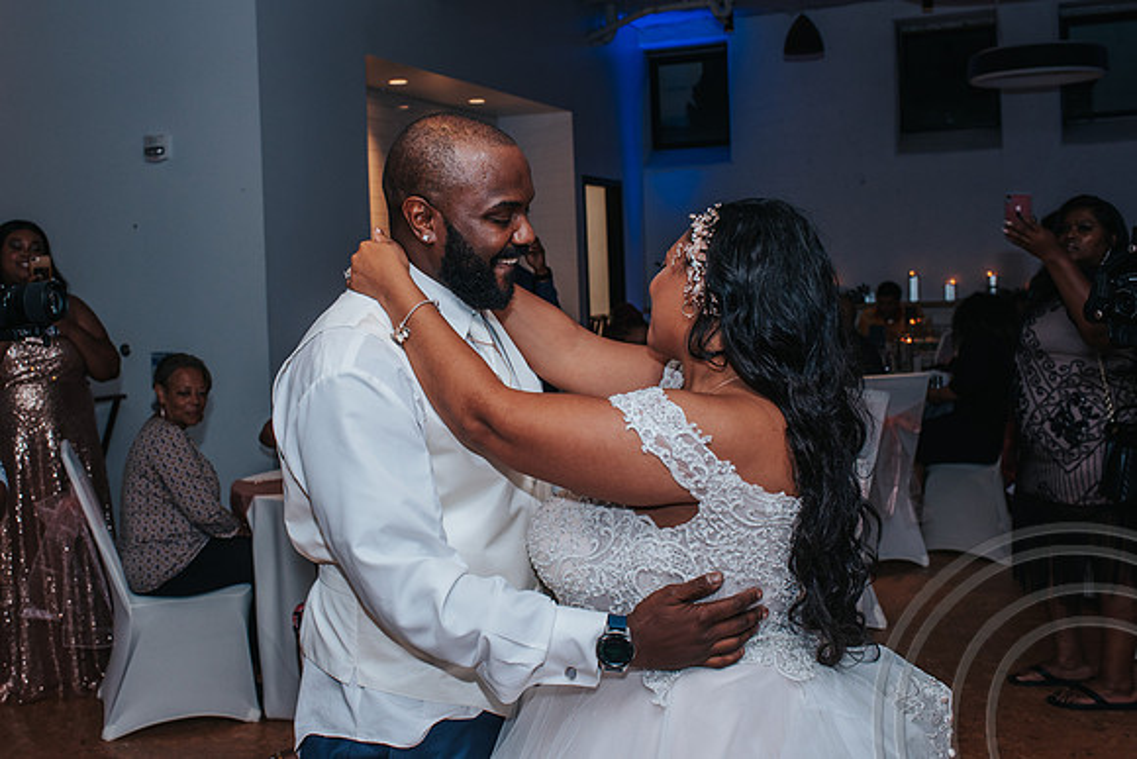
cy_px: 308
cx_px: 461
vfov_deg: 32.1
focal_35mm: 42
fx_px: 1315
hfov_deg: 46.5
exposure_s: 1/200
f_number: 5.6
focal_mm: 35
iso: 500
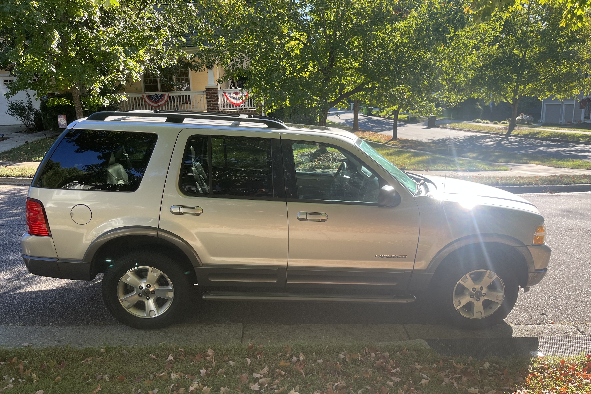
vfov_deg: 46.3
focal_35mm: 28
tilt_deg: -15.0
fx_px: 460
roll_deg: +2.0
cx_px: 285
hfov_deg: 65.5
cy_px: 226
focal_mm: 5.1
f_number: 1.6
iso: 50
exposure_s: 1/504
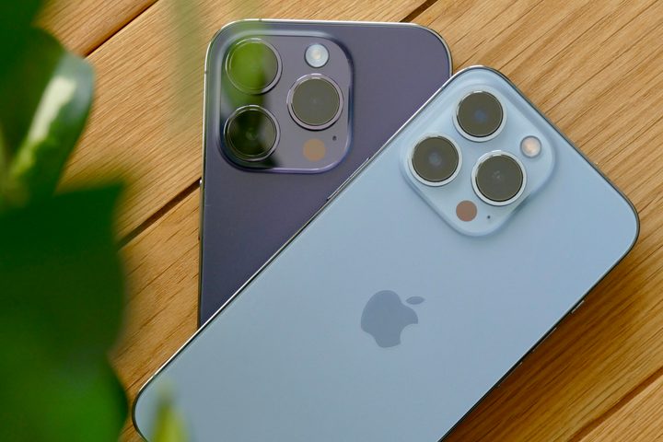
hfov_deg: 13.3
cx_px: 332
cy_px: 221
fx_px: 2836
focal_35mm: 154
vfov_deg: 8.9
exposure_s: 1/100
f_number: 5
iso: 500
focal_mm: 56.08
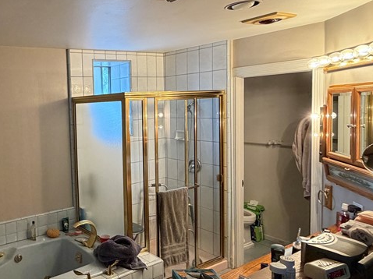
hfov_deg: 53.5
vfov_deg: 46.7
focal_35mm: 30
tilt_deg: -4.3
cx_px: 47
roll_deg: +2.9
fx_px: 323
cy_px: 130
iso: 320
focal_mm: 2.22
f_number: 2.2
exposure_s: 1/60
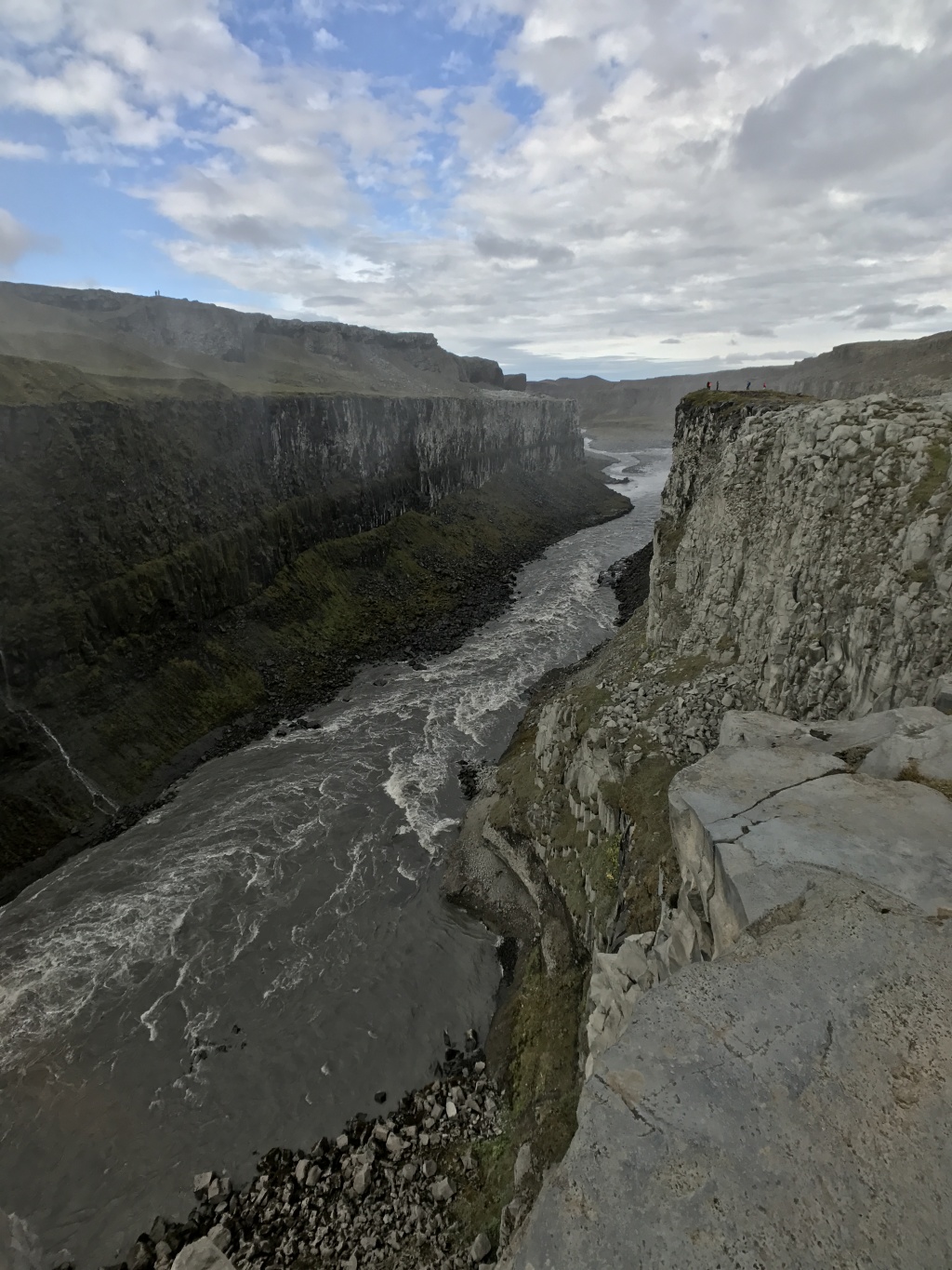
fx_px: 1027
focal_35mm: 28
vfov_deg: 63.4
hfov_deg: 49.8
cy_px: 635
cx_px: 476
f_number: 1.8
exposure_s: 1/1429
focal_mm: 3.99
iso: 20
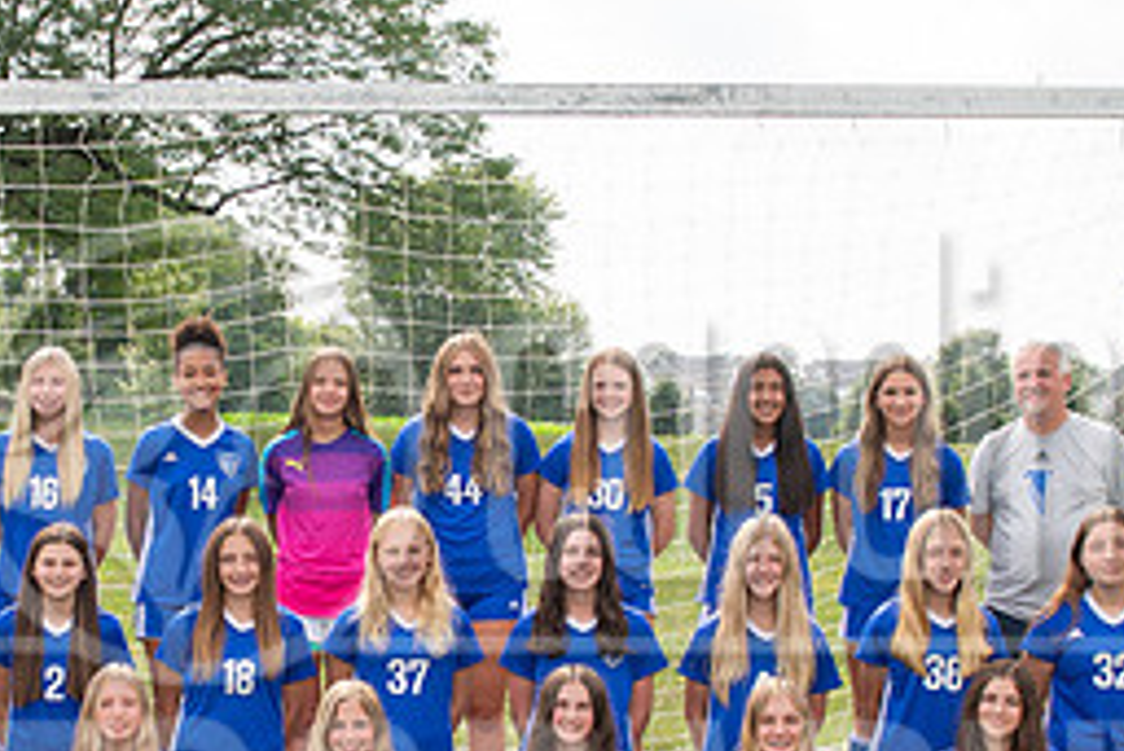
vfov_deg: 15.1
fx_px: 2811
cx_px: 290
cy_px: 629
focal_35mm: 90
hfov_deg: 22.4
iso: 200
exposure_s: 1/250
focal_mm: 27
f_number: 6.3
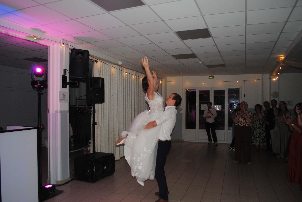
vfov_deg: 48.0
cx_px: 151
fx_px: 227
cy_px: 101
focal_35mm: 27
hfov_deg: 67.3
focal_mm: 18
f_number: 3.5
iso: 200
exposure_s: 1/60
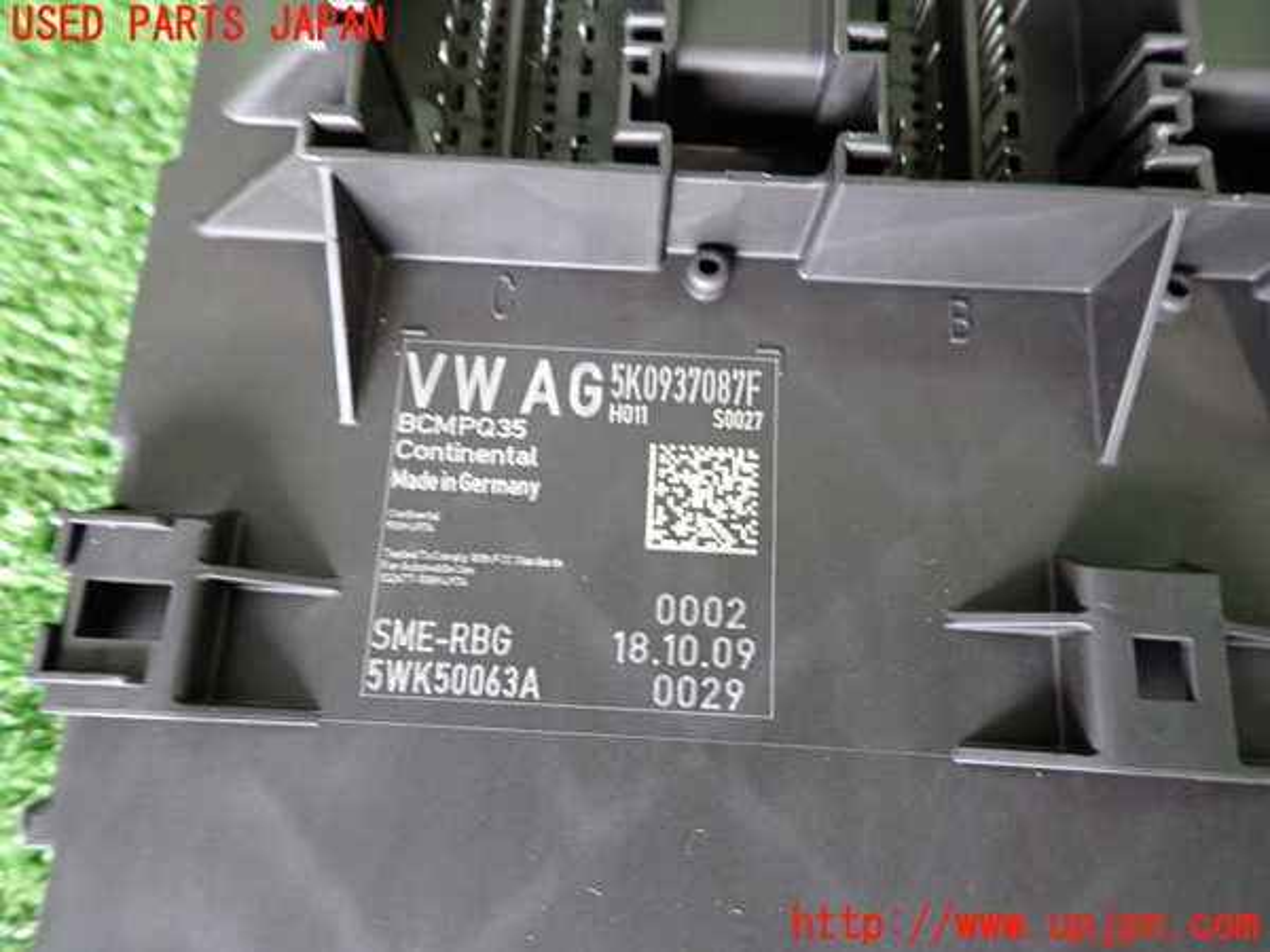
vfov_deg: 54.9
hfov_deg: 69.4
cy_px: 476
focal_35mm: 25
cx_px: 635
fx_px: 917
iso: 500
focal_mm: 4.5
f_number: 2
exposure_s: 1/30
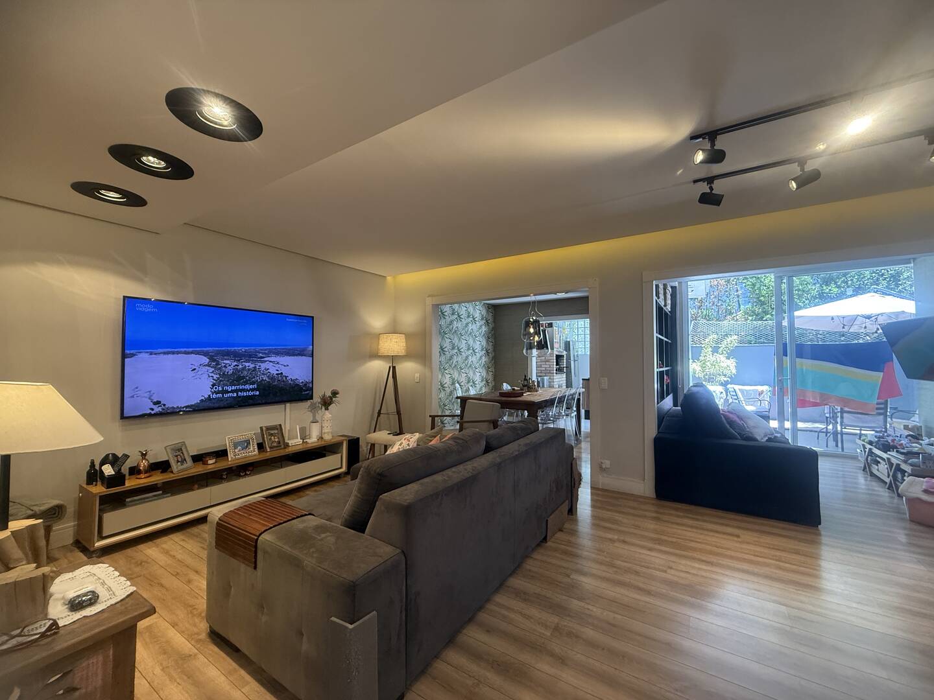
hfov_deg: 102.1
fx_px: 378
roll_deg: +0.0
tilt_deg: +2.7
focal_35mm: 14
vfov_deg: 85.7
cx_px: 467
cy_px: 350
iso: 250
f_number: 2.2
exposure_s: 1/120
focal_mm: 2.22
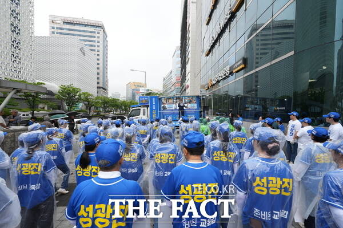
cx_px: 172
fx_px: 157
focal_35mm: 16
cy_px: 114
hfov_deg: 95.0
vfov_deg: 72.1
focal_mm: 16.5
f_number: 5.6
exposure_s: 1/250
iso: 250
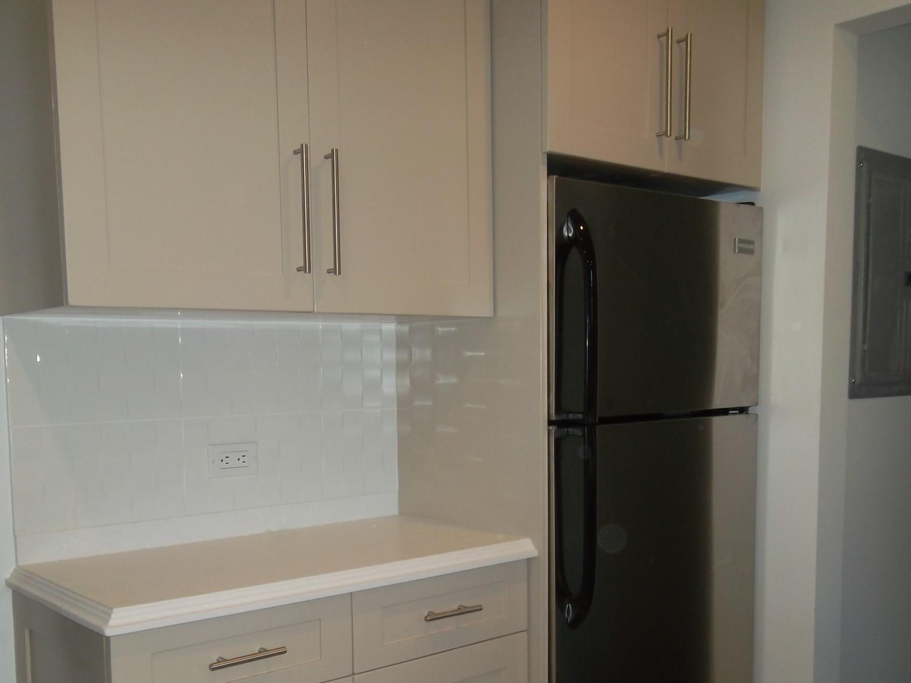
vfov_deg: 39.2
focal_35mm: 36
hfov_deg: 51.3
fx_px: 947
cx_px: 441
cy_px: 451
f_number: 3.5
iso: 100
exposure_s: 1/45
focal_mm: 4.9
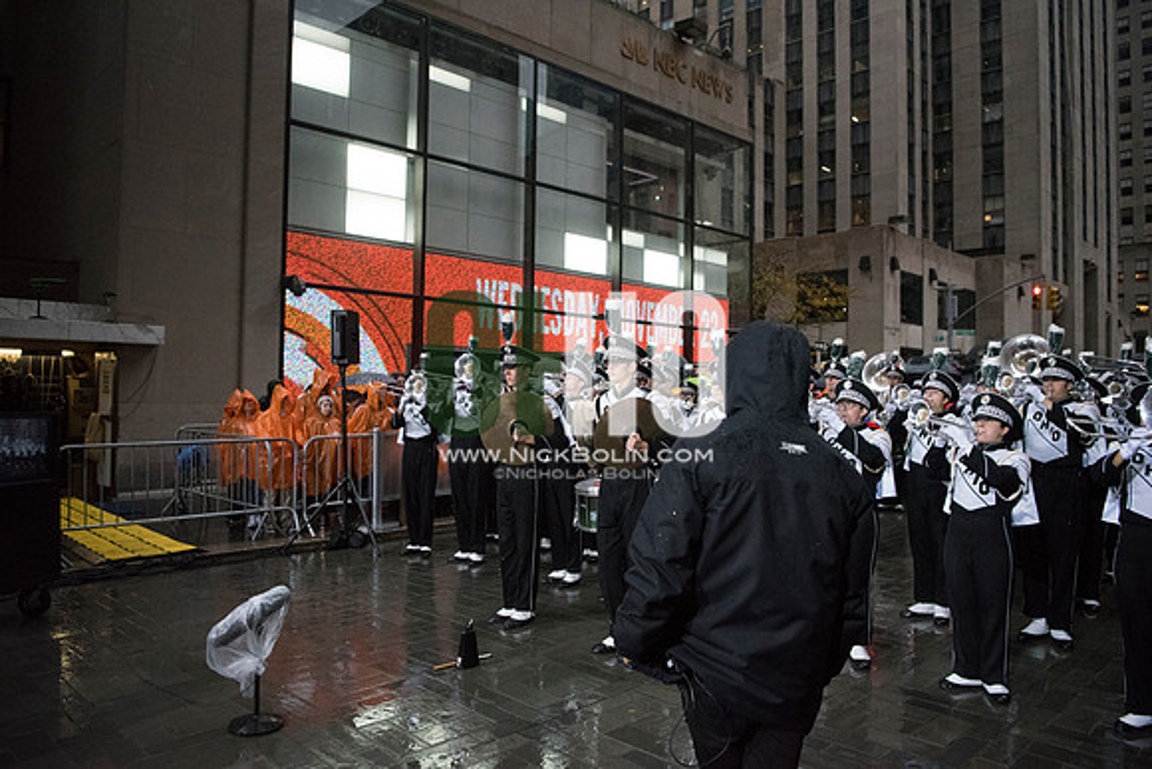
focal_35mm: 27
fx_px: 864
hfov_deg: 67.4
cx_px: 576
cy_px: 384
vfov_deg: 48.0
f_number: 2.8
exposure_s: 1/4000
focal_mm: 27
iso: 10000
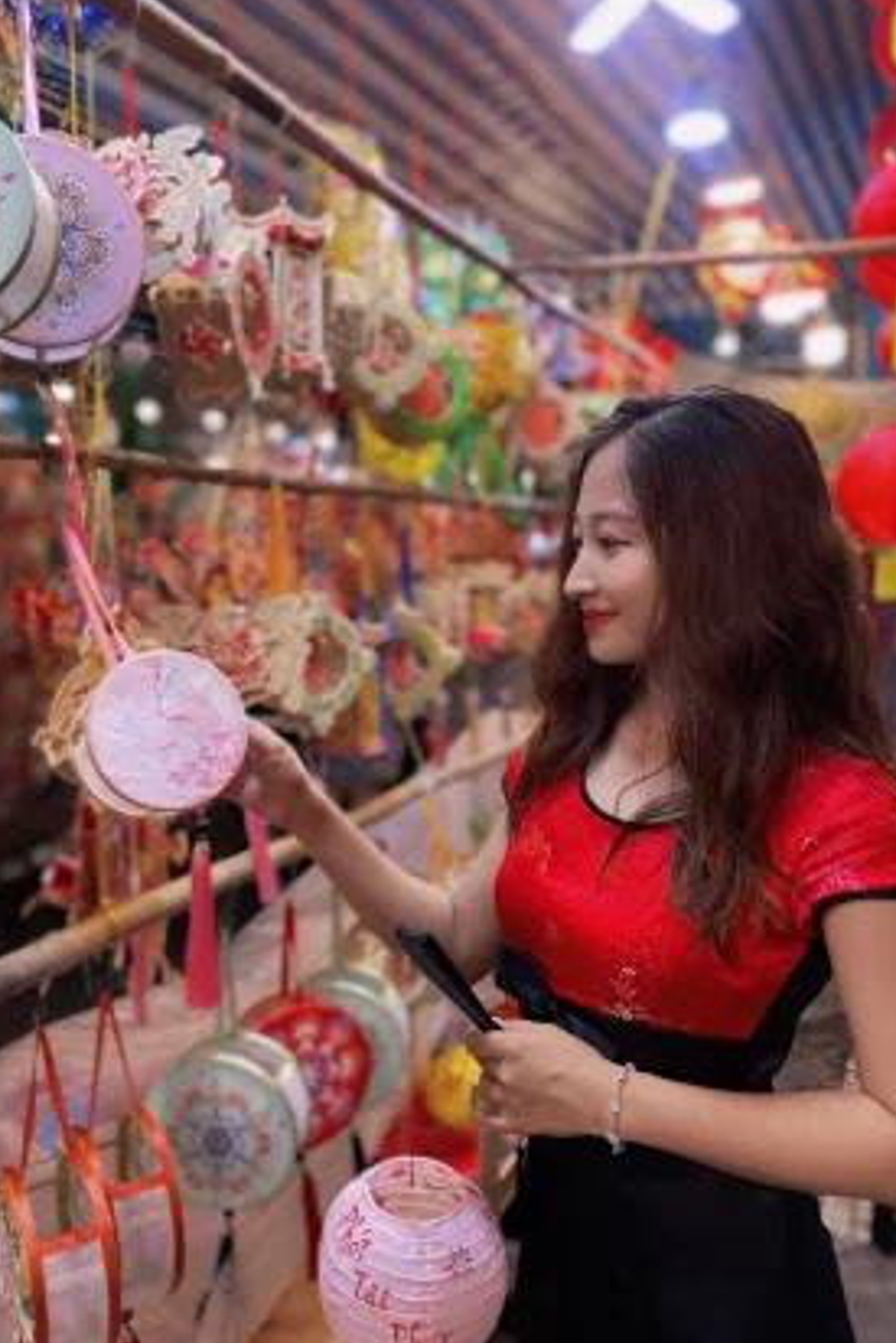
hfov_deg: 46.4
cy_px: 660
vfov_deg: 65.5
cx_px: 401
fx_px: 1044
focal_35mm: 28
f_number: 1.8
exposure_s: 1/100
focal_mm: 4.25
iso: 100
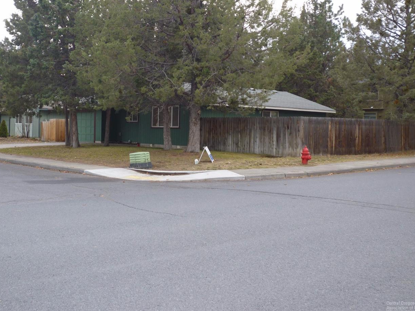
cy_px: 127
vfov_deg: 32.8
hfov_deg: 42.9
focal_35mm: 44
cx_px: 184
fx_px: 527
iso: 100
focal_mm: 6.3
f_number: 3.7
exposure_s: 1/80
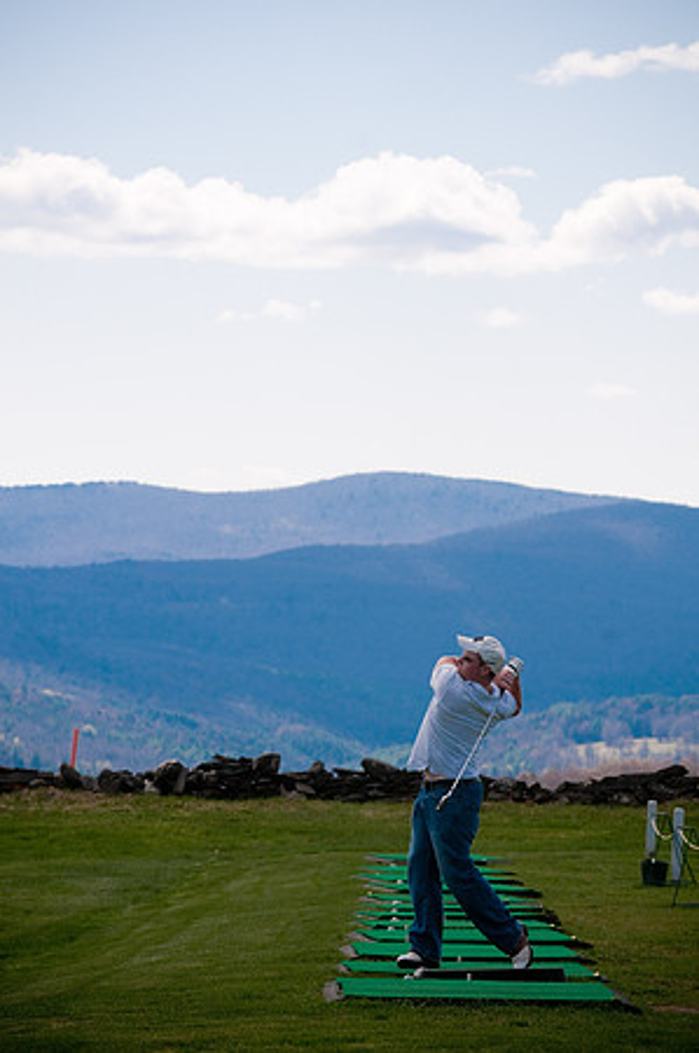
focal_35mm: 180
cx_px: 350
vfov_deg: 11.4
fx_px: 5254
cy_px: 526
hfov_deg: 7.6
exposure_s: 1/400
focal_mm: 120
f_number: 7.1
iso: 100
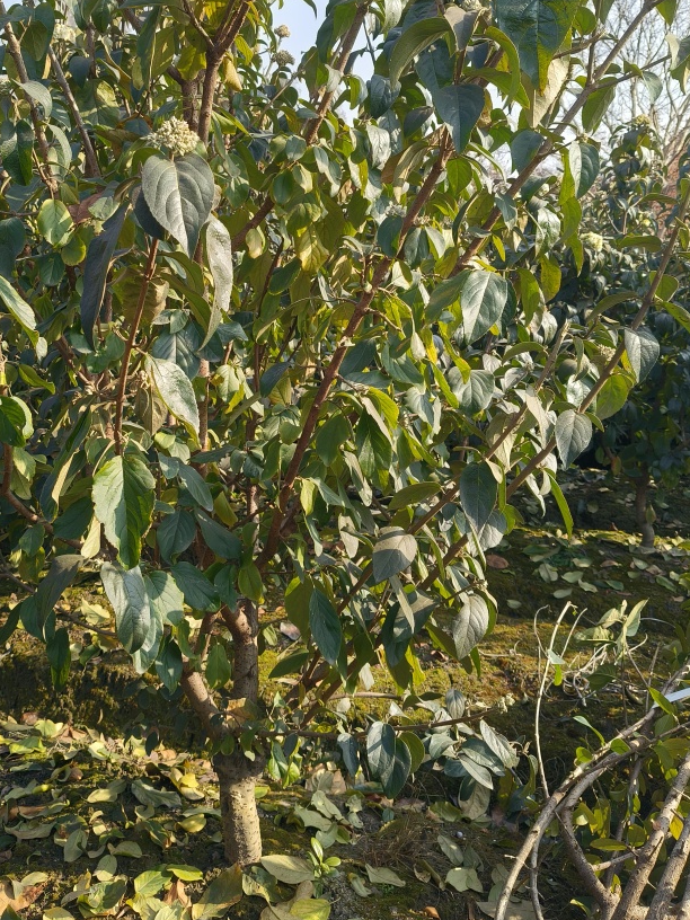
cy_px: 355
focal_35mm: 34
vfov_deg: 53.5
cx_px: 264
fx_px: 904
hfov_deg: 41.5
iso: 80
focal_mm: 4.84
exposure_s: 1/1495
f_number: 1.8
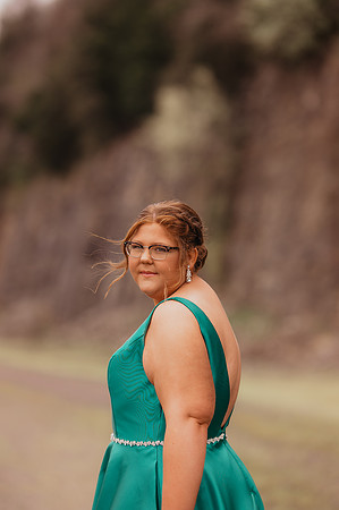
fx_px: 1486
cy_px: 255
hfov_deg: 13.0
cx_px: 170
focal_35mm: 105
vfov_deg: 19.5
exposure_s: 1/2000
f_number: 1.8
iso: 200
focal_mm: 105
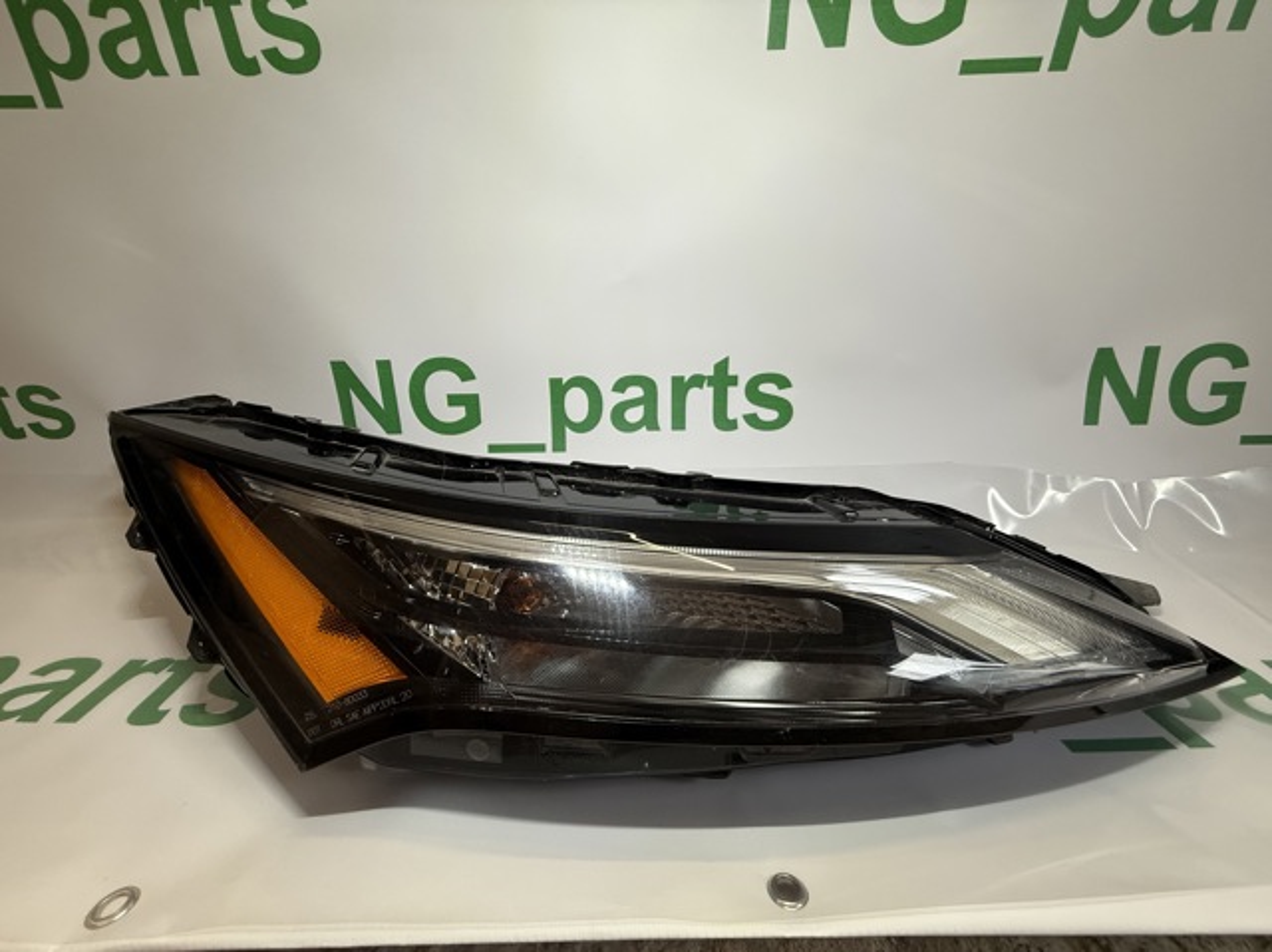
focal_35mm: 14
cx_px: 636
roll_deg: +2.1
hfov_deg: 102.1
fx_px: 514
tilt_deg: -25.1
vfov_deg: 85.6
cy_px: 476
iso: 160
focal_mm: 2.22
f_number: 2.2
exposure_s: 1/100
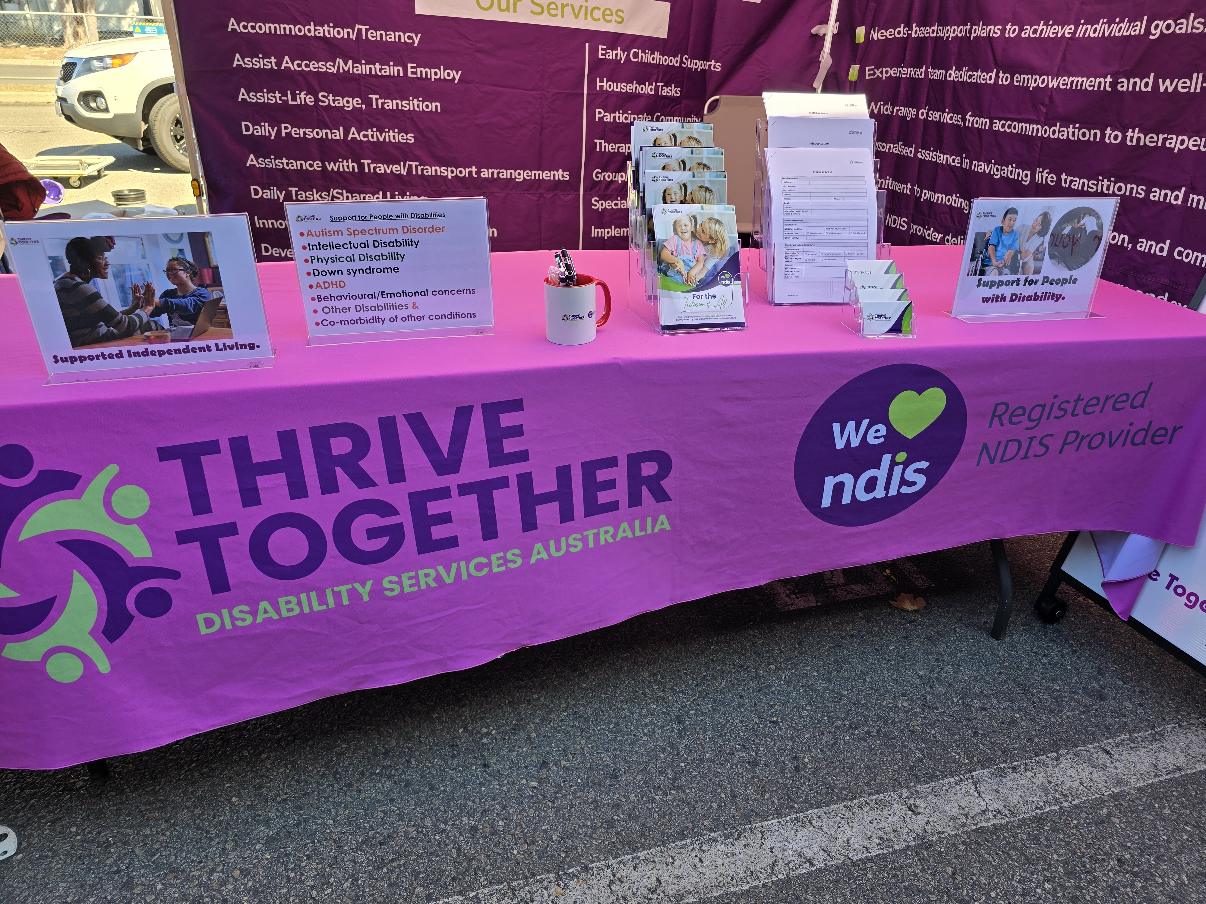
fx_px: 801
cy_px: 452
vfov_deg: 58.9
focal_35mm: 23
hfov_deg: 73.9
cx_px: 603
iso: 16
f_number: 1.7
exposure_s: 1/180
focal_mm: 6.3
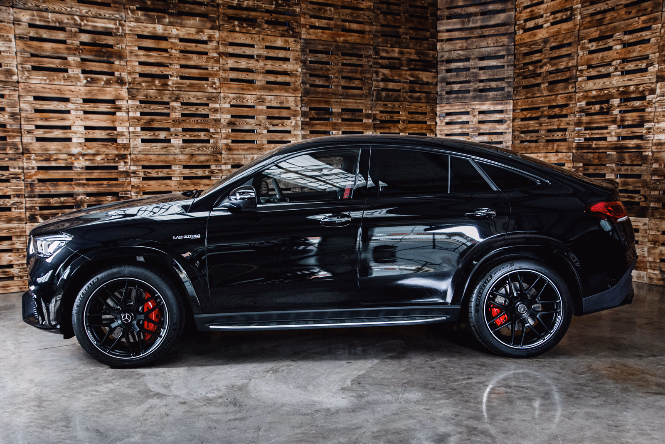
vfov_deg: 34.2
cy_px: 222
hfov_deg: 49.5
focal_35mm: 39
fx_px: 720
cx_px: 332
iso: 800
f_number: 3.8
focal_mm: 26
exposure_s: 1/30
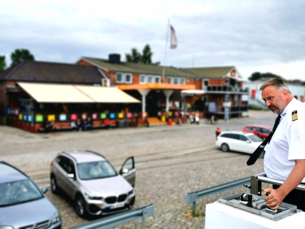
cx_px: 152
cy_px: 114
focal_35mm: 36
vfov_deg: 39.7
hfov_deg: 51.4
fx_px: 317
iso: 50
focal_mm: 5.58
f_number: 1.8
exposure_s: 1/2725
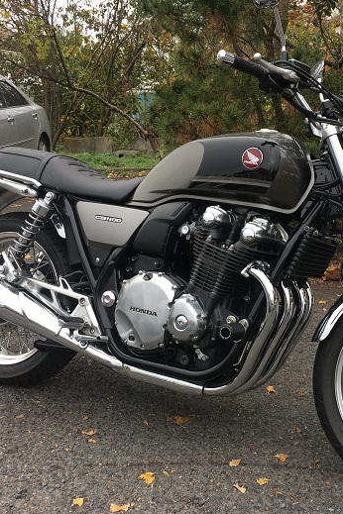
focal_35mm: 41
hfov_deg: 32.2
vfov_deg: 47.4
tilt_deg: -12.0
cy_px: 260
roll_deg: -0.7
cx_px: 246
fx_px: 586
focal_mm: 4.15
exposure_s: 1/120
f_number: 2.2
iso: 25
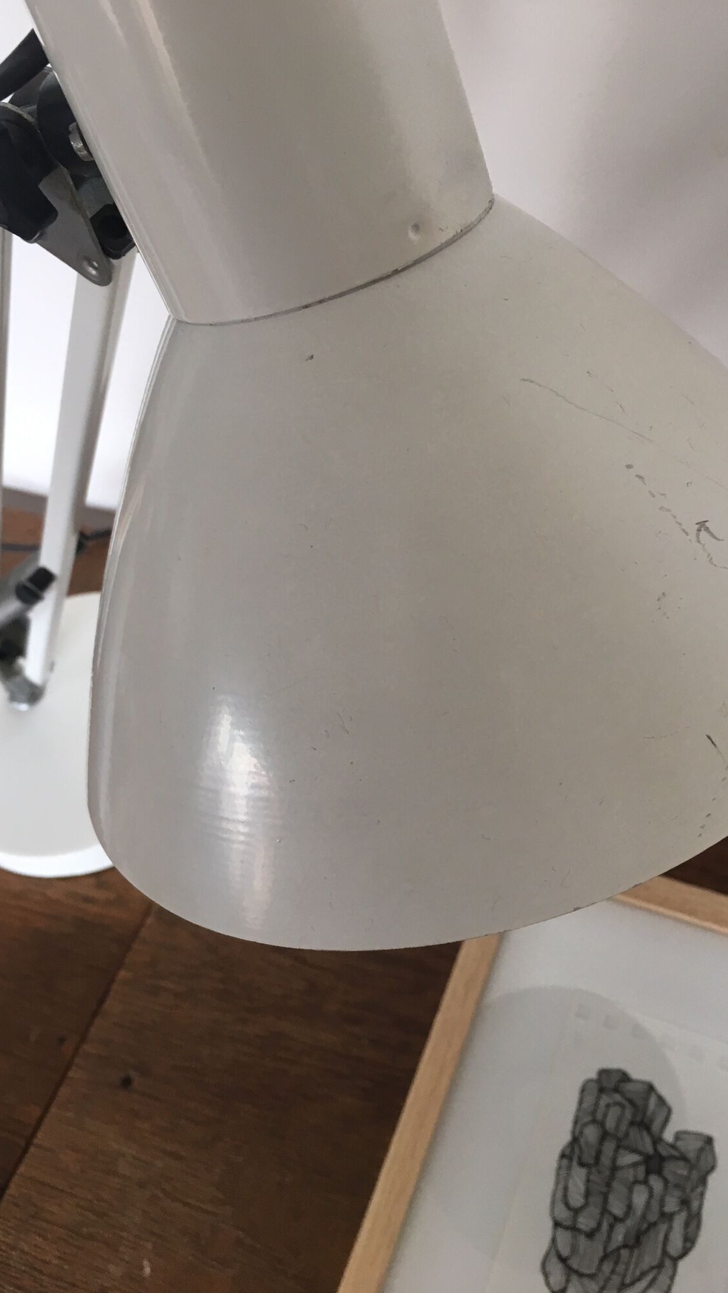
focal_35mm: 32
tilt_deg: -55.4
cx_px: 411
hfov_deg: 36.6
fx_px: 1098
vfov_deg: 61.0
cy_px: 644
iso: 50
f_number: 2.2
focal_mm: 4.15
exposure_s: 1/33
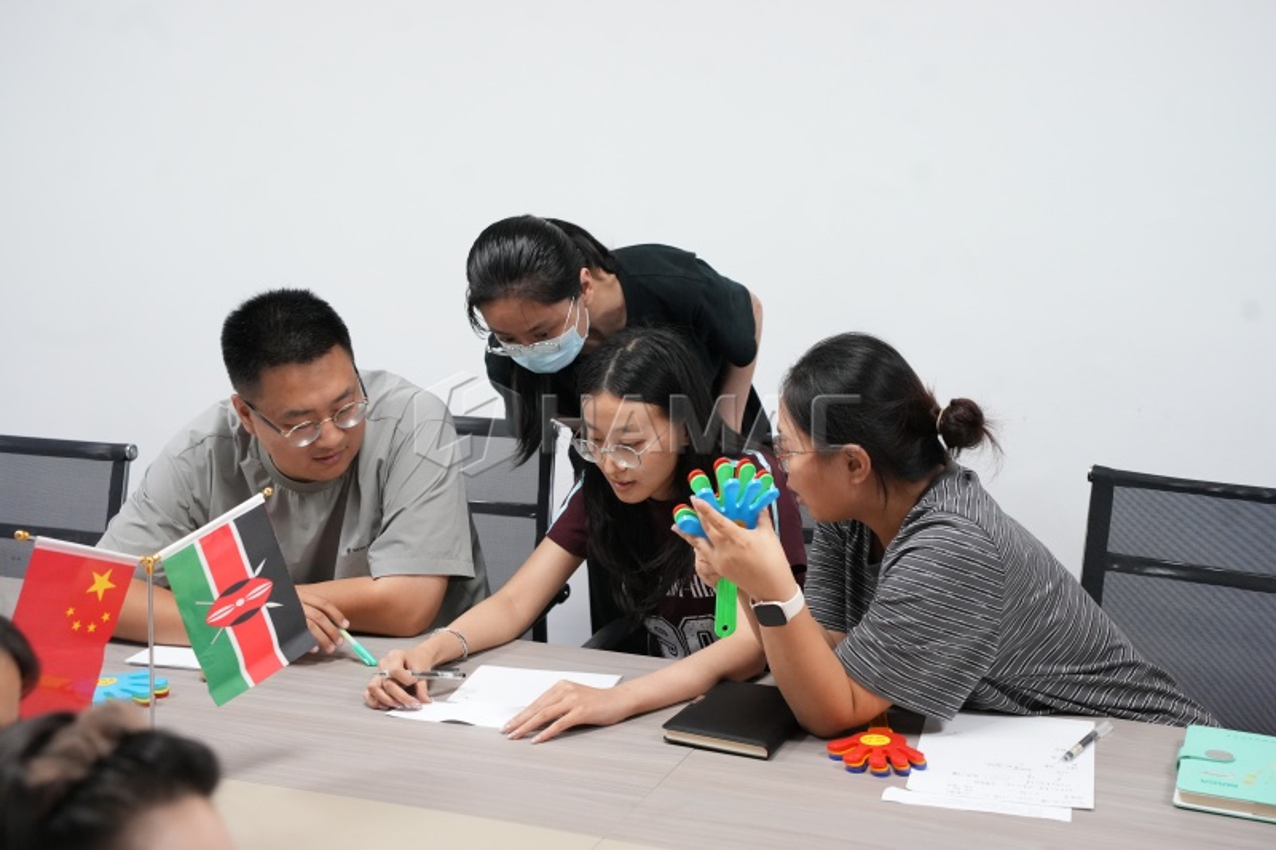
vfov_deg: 27.5
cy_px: 425
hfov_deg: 40.4
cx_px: 638
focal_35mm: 49
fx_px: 1736
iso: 5000
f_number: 5
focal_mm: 49
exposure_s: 1/320
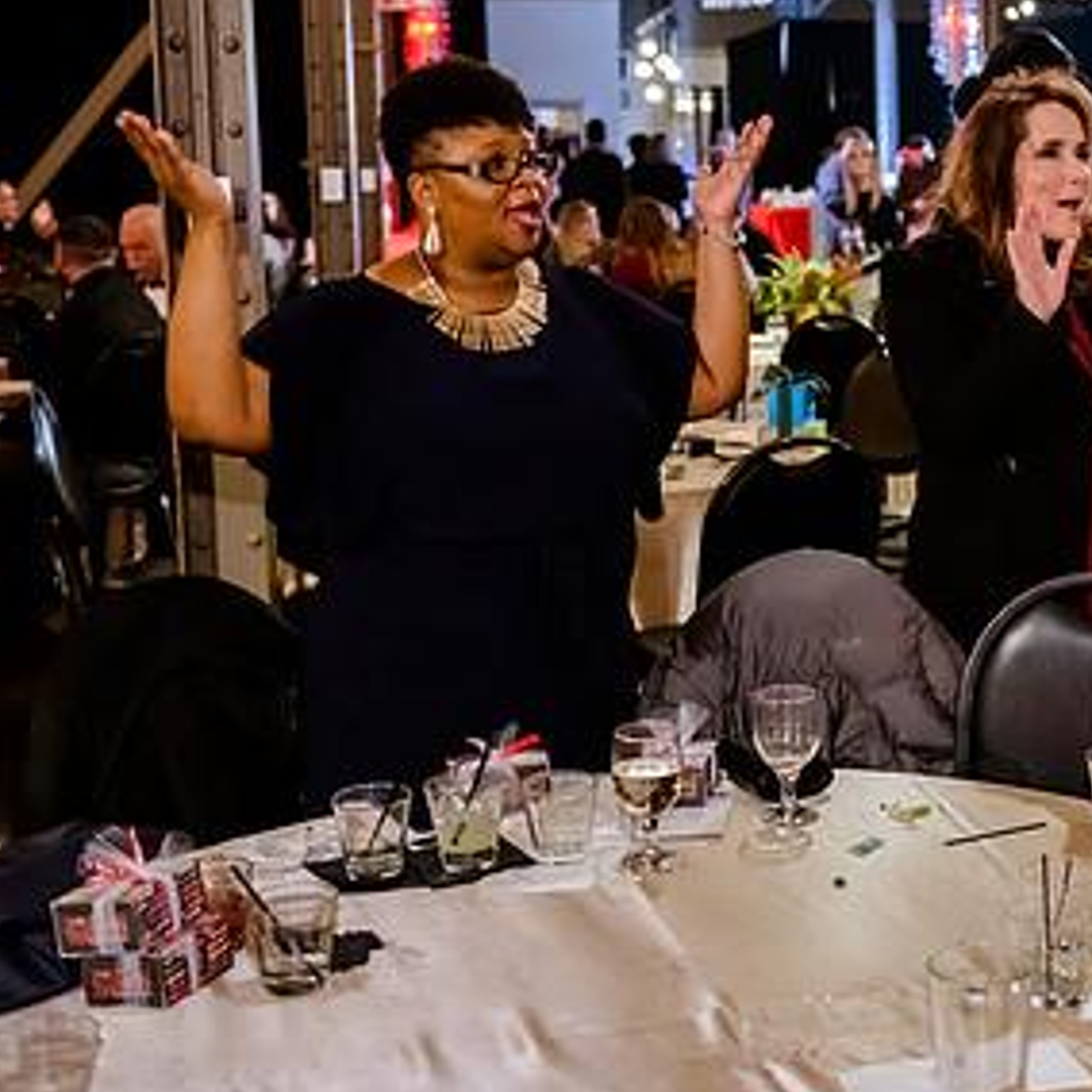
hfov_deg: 28.2
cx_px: 931
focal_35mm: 59
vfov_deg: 28.9
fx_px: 2106
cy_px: 398
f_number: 2.8
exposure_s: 1/125
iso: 5000
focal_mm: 34
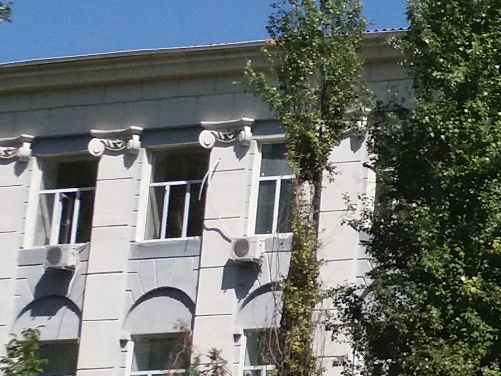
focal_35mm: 126
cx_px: 1099
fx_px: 1824
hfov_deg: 12.9
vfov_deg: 11.8
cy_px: 178
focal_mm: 3.7
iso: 64
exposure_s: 1/2178
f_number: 1.9
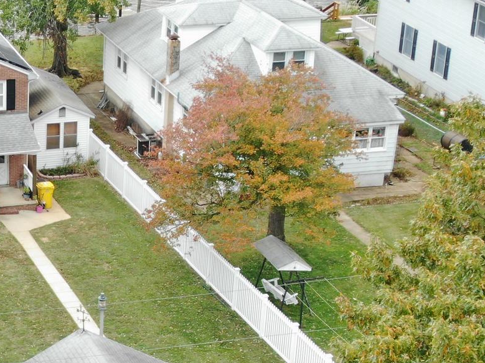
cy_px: 298
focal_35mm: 113
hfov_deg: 17.0
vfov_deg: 13.0
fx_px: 1583
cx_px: -6
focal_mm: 7.39
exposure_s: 1/30
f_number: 3.6
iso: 120
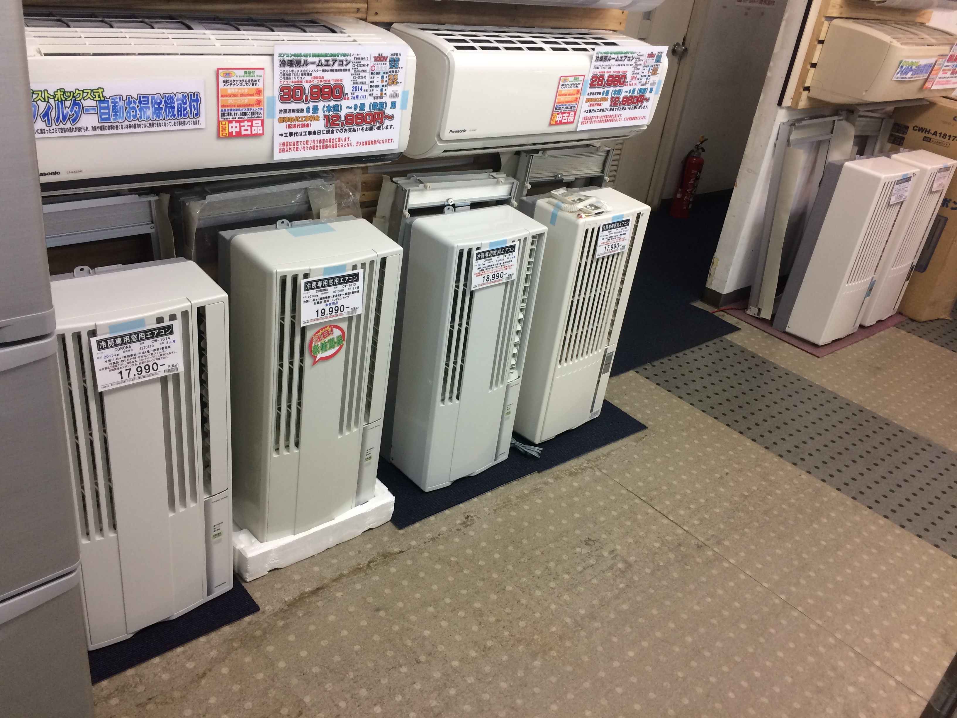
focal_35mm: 29
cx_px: 478
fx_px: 802
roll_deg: -10.4
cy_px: 359
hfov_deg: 61.7
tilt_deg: -26.8
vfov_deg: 48.2
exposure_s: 1/33
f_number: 2.2
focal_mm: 4.15
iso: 50
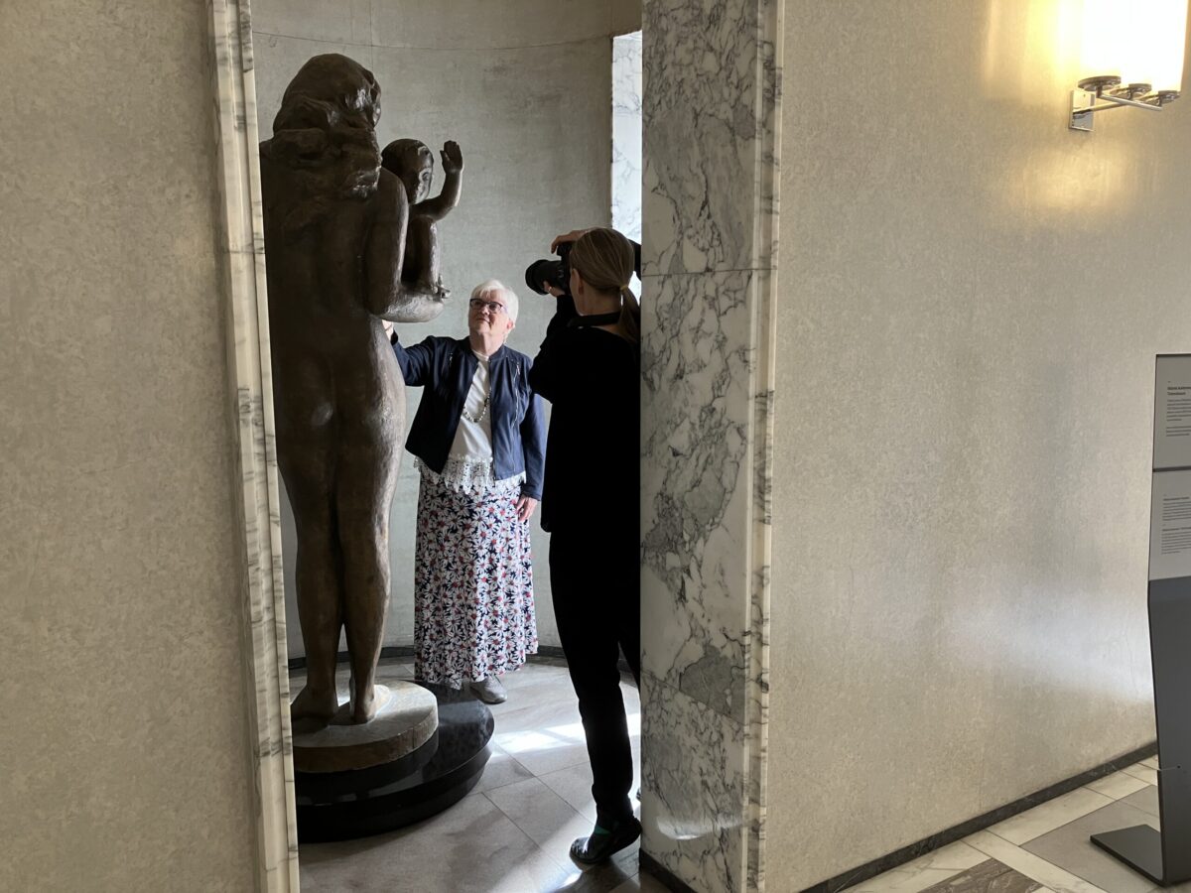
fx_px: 963
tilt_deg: -7.9
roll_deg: -0.2
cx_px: 596
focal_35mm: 28
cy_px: 446
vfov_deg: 49.7
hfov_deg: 63.4
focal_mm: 3.99
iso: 100
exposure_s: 1/50
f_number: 1.8
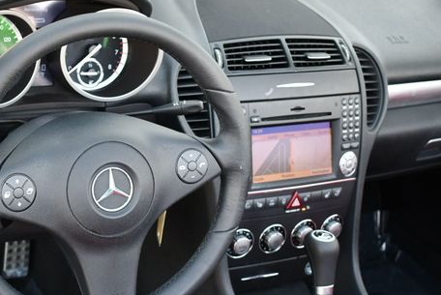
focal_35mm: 73
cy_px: 188
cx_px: 139
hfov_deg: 27.5
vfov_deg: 18.7
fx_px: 895
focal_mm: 26
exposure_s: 1/200
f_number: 4
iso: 800
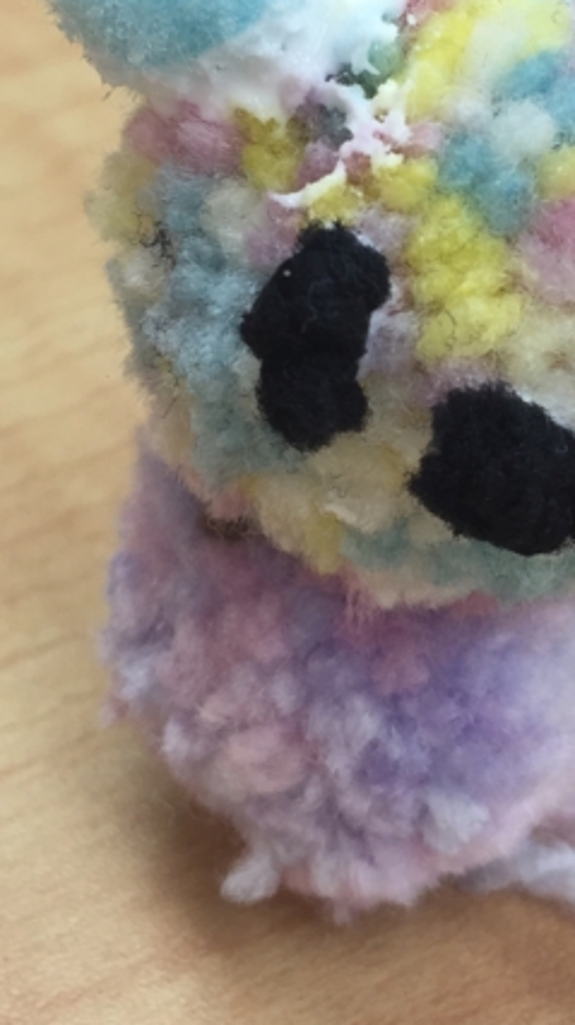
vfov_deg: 27.7
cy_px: 344
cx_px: 426
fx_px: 2064
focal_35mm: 76
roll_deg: +0.3
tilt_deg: -36.6
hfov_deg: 15.8
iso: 40
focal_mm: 4.15
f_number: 2.2
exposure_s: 1/60
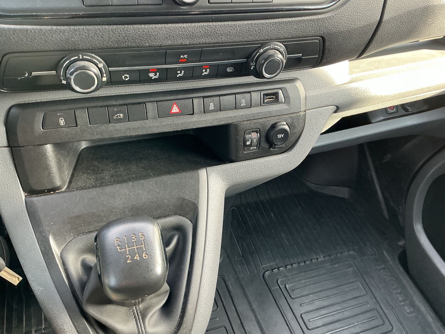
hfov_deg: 61.7
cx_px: 222
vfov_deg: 48.2
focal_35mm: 29
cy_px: 167
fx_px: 373
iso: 80
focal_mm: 3
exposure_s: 1/60
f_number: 1.8
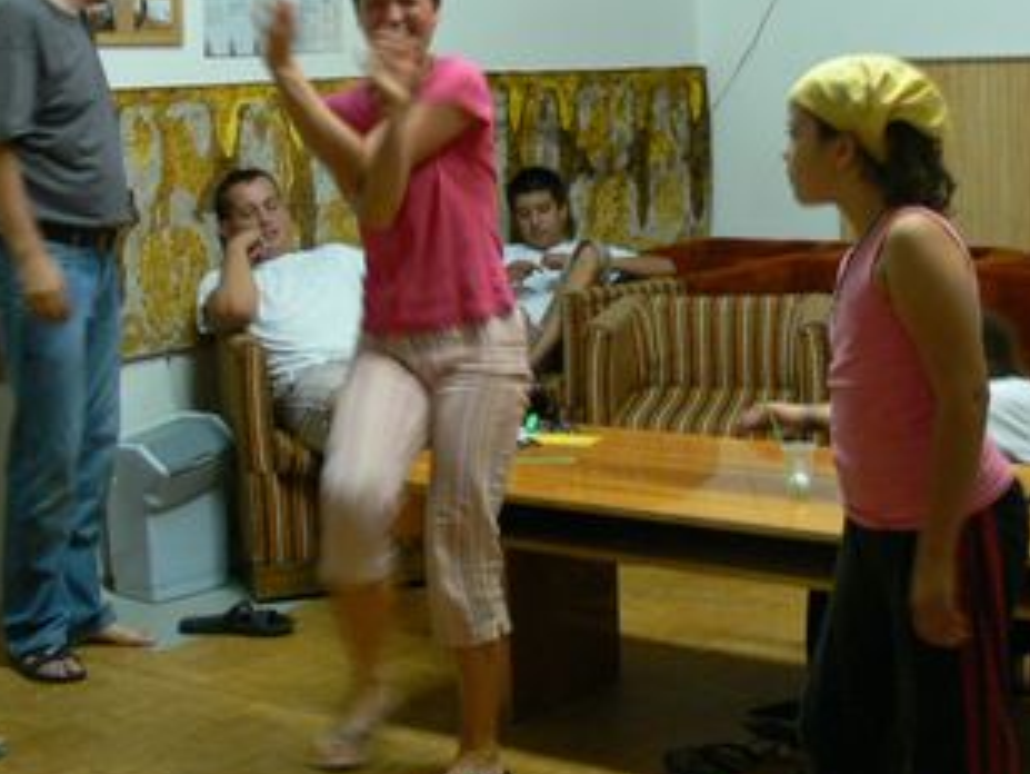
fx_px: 2024
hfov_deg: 28.5
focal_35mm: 68
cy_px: 187
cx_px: 610
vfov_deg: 21.4
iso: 200
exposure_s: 1/15
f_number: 2.8
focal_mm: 7.4
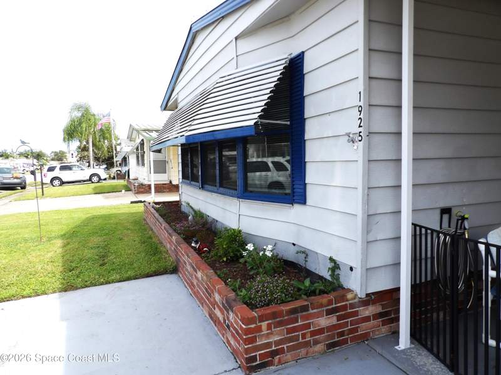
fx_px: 347
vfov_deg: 56.8
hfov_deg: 71.6
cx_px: 250
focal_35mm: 24
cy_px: 188
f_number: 3.2
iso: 100
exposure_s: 1/768
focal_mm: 4.3
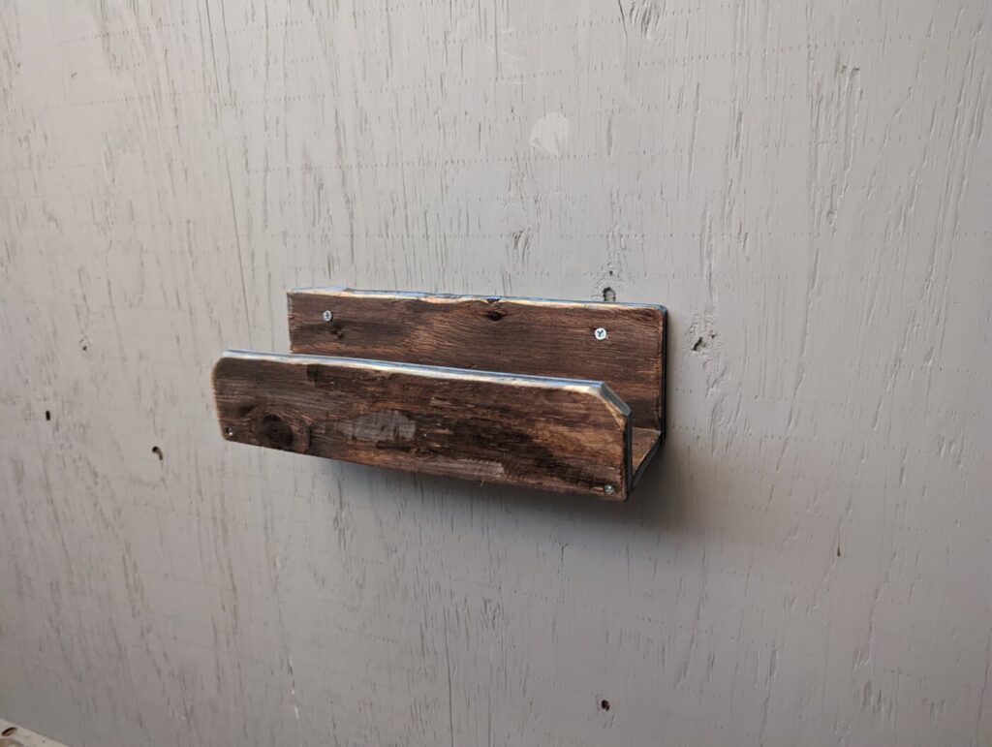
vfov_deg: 56.9
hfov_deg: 71.5
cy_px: 374
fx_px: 689
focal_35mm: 24
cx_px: 496
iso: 3380
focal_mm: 6.81
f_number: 1.85
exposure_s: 1/25.6
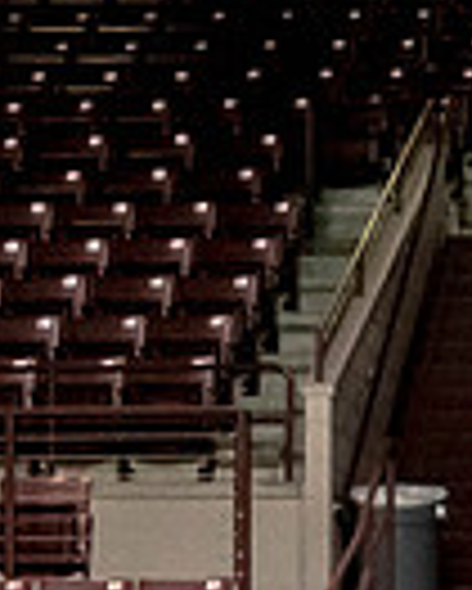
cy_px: 887
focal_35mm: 337
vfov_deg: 5.7
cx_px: 713
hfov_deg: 4.6
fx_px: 5878
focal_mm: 65
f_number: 5.6
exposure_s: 1/750
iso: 8000
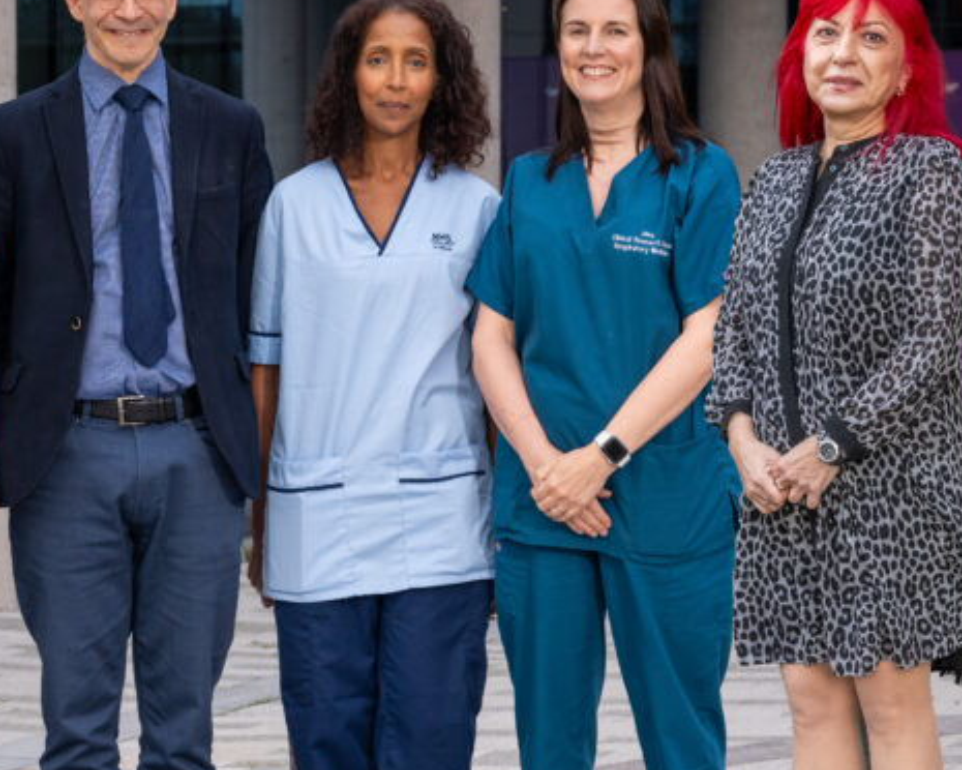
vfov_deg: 8.5
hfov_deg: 10.6
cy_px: 458
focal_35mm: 182
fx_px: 5182
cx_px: 184
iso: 640
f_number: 8
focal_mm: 88
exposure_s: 1/200
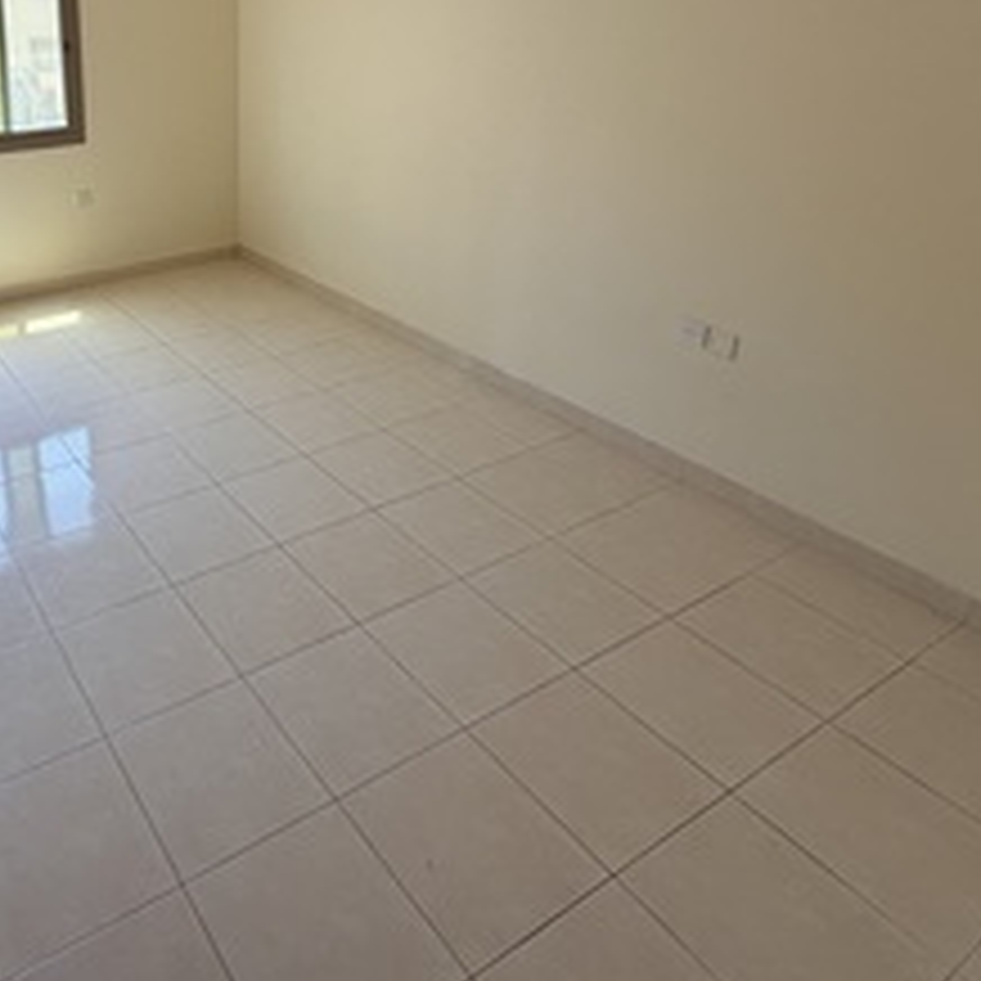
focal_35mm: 26
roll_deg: +1.7
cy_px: 263
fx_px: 834
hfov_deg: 55.3
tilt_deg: -18.4
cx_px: 155
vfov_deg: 58.3
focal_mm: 2.22
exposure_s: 1/121
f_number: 2.2
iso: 125
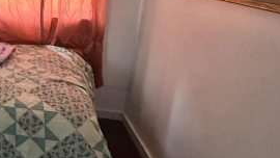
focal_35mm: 35
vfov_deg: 31.9
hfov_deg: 40.7
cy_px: 12
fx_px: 260
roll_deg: +0.6
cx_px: -51
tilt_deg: -14.0
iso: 400
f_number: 1.8
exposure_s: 1/52
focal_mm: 1.57
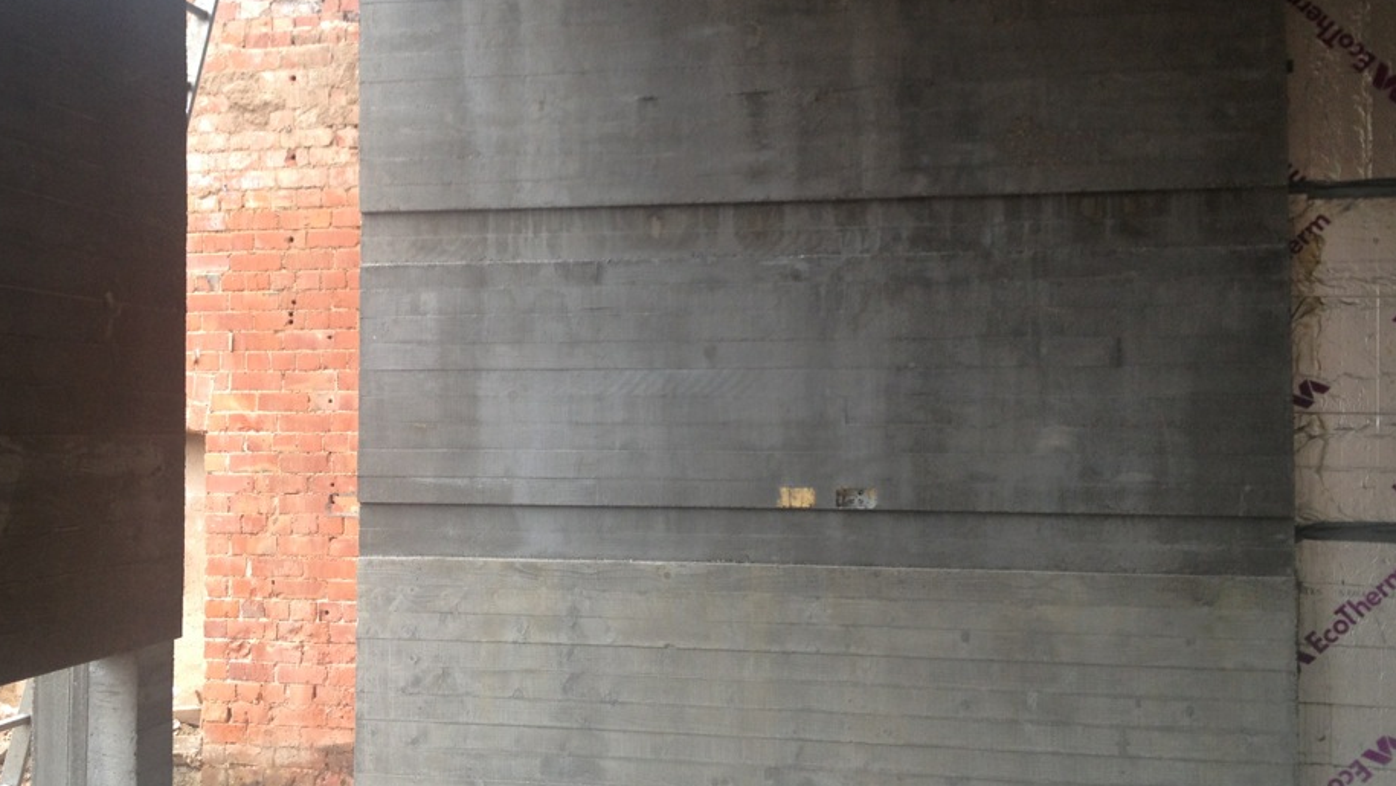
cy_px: 359
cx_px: 536
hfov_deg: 41.1
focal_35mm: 50
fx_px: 1851
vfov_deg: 24.0
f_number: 2.4
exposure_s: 1/40
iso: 80
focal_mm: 4.28
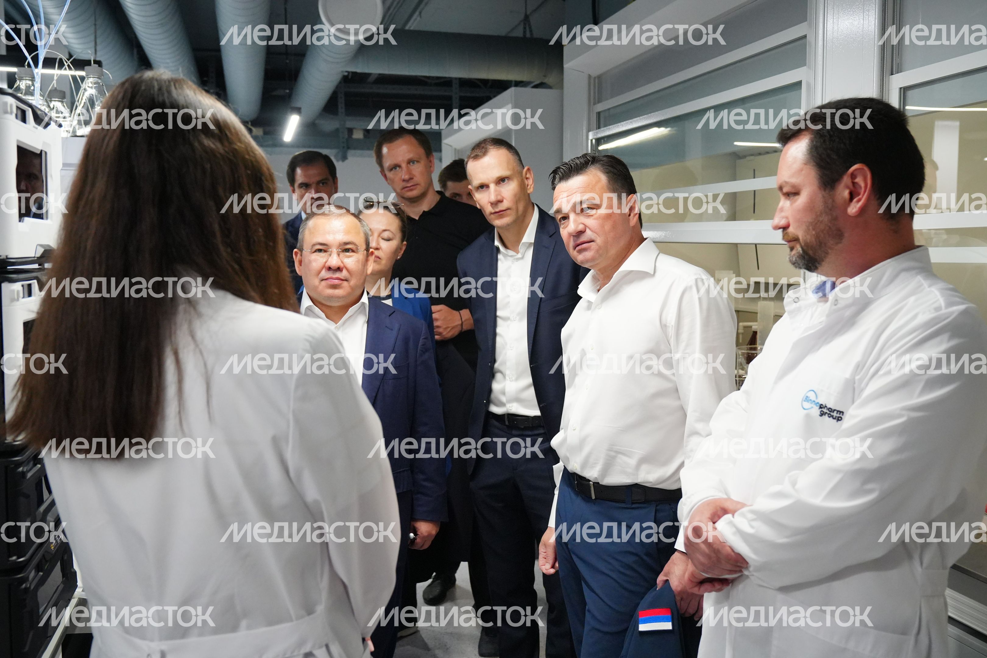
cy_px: 329
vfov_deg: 40.0
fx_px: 905
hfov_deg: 57.2
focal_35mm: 33
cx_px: 494
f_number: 4.5
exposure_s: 1/500
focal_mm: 33
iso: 4000
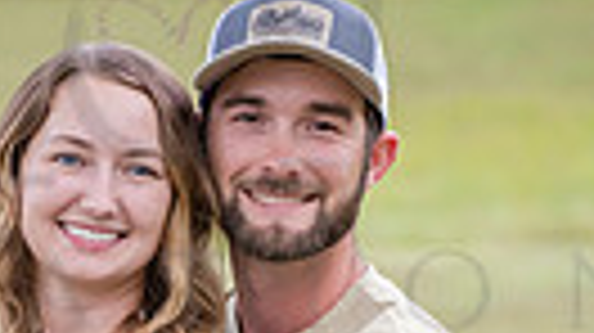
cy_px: 450
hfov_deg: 6.6
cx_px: 184
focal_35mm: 329
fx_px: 5178
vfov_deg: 3.7
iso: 400
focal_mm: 92
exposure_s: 1/400
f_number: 4.5
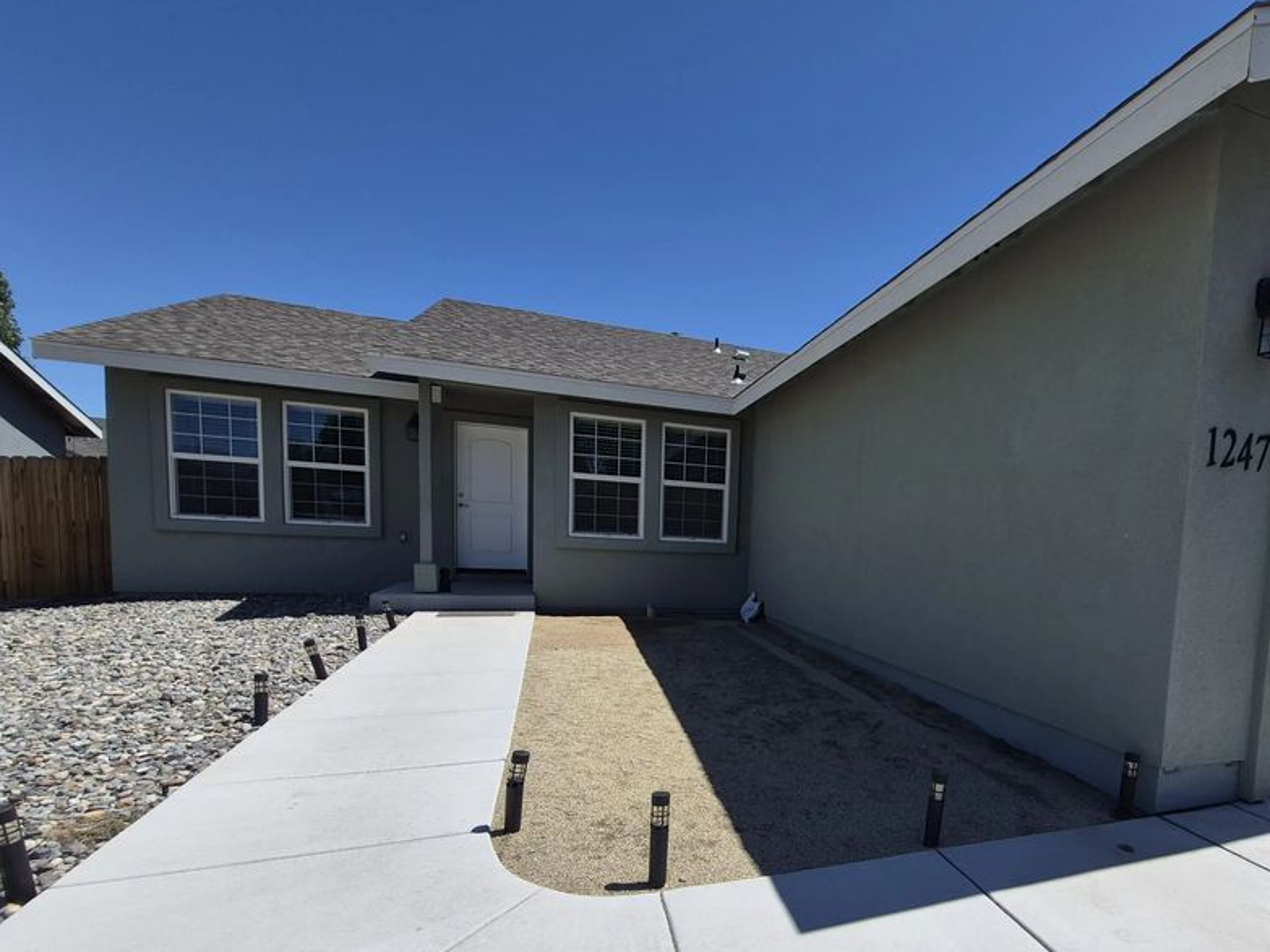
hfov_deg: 89.0
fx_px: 624
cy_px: 602
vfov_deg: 73.3
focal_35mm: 17
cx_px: 803
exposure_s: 1/3216
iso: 40
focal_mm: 1.74
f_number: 2.2
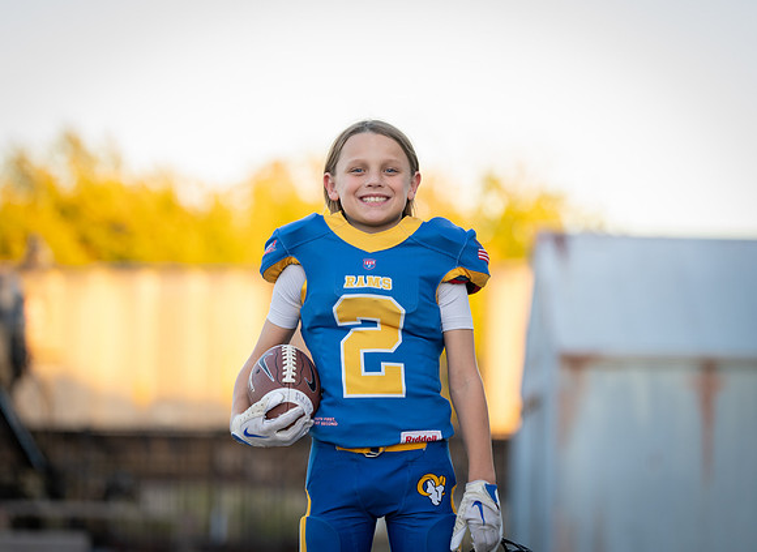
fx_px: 3261
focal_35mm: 151
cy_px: 291
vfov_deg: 9.7
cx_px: 383
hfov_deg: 13.2
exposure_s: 1/320
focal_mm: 132
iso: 320
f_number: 2.8
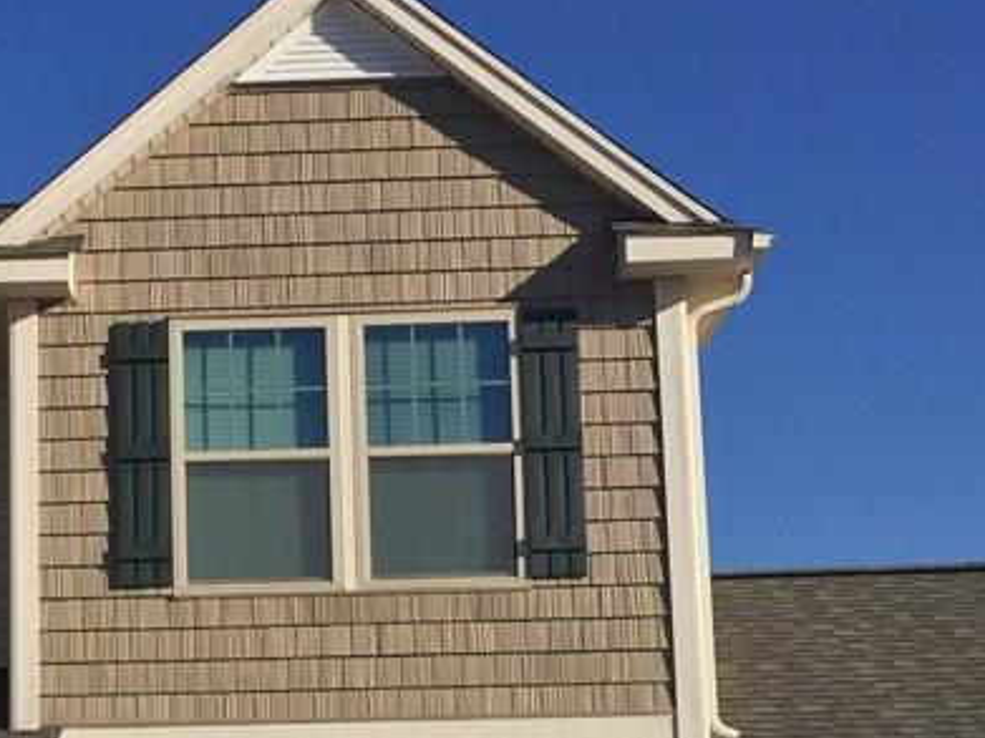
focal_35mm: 76
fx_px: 2162
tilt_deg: +8.1
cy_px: 698
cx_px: 189
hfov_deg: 25.2
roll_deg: -0.5
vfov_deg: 19.0
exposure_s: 1/2825
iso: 32
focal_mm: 4.15
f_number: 2.2
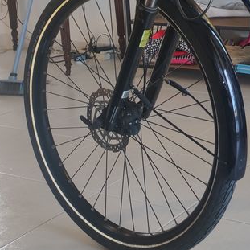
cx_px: 351
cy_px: -8
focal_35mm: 71
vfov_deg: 23.2
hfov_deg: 21.3
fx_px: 580
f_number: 1.79
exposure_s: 1/50
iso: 169
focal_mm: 4.7
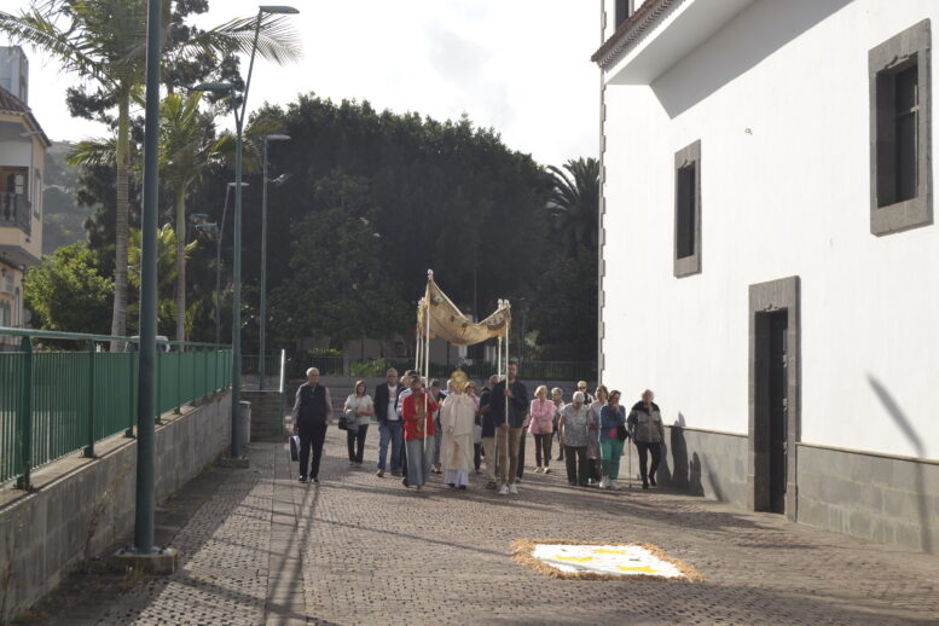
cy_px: 313
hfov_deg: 35.1
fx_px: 1487
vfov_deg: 23.8
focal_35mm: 57
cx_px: 470
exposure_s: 1/200
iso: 100
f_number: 9
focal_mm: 38
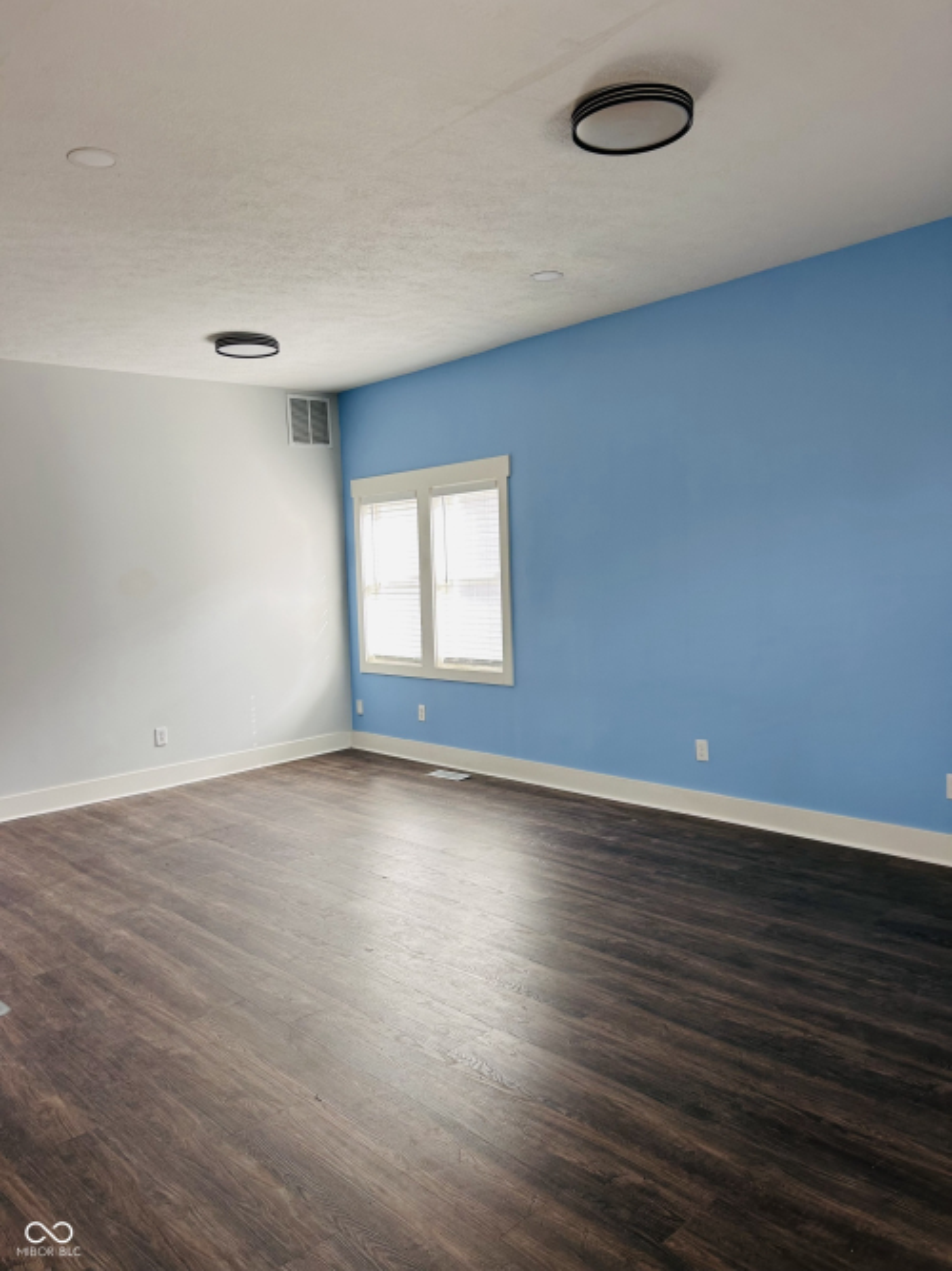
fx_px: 954
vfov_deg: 67.3
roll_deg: +2.7
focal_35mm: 26
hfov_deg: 53.0
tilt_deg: -5.3
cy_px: 636
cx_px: 476
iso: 80
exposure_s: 1/120
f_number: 1.5
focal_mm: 5.7
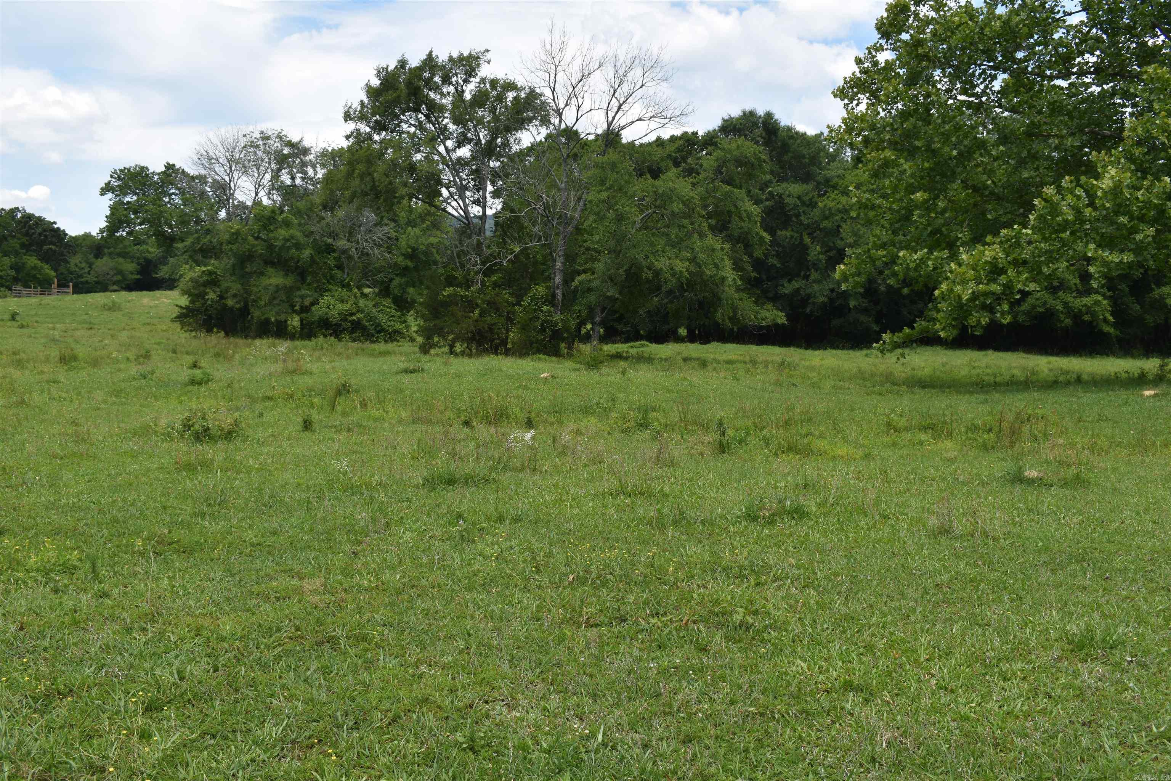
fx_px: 1171
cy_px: 390
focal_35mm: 36
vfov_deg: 36.9
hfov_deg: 53.1
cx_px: 586
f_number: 8
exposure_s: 1/250
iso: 125
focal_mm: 24
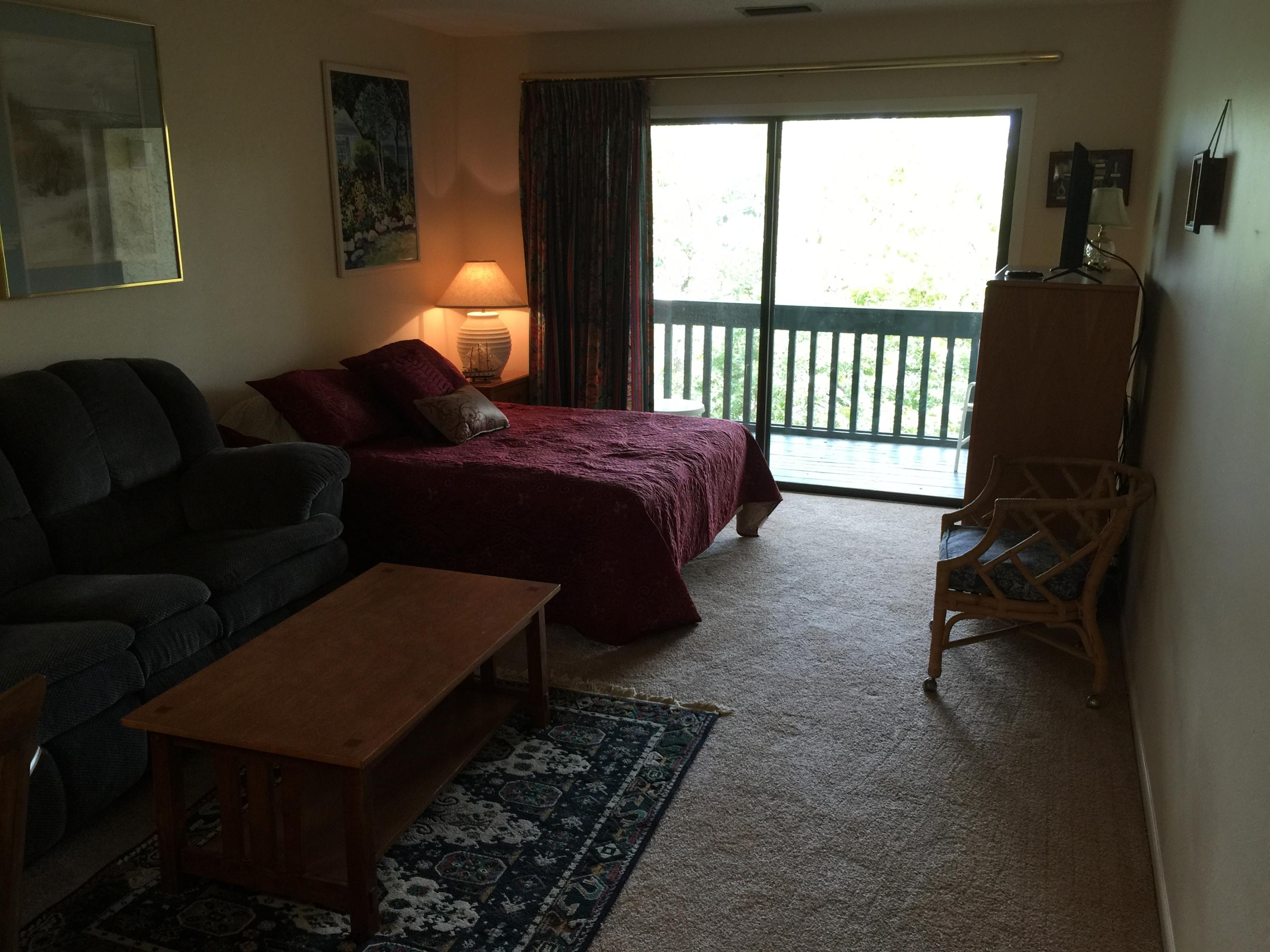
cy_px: 476
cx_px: 635
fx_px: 1064
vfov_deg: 48.2
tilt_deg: -13.0
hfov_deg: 61.7
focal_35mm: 29
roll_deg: -1.2
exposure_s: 1/30
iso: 40
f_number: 2.2
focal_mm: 4.15
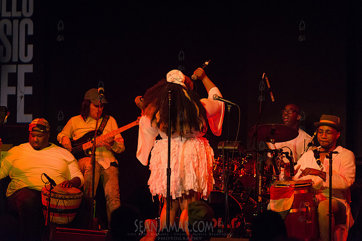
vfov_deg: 9.5
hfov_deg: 14.2
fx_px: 1458
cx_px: 181
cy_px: 120
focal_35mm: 145
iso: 4000
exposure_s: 1/320
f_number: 2.8
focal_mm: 145
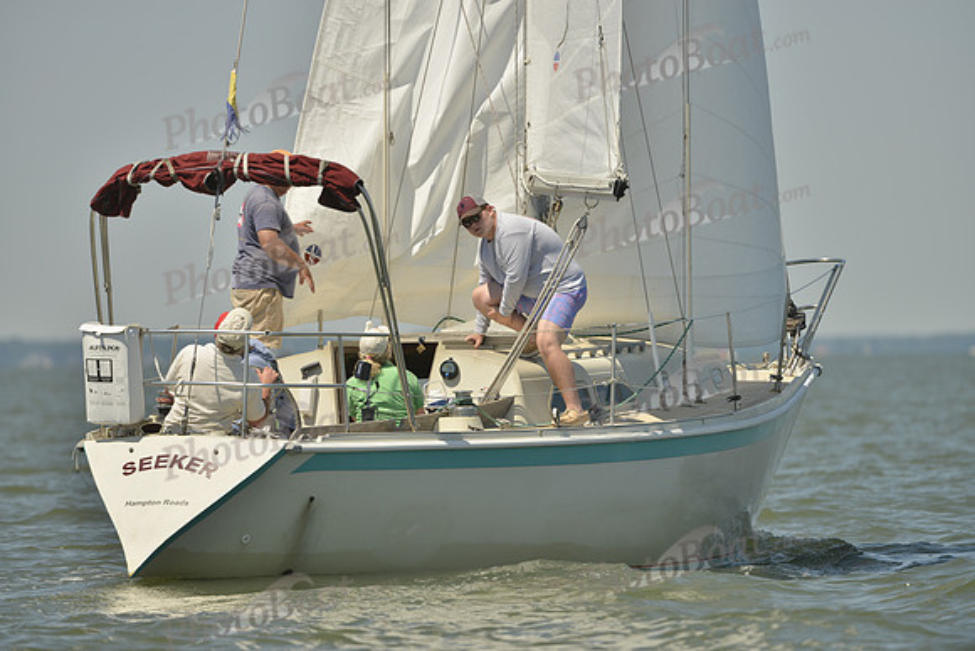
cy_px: 326
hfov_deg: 5.2
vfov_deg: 3.4
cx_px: 488
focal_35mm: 400
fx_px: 10835
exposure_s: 1/1600
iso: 200
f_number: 5.6
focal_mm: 400
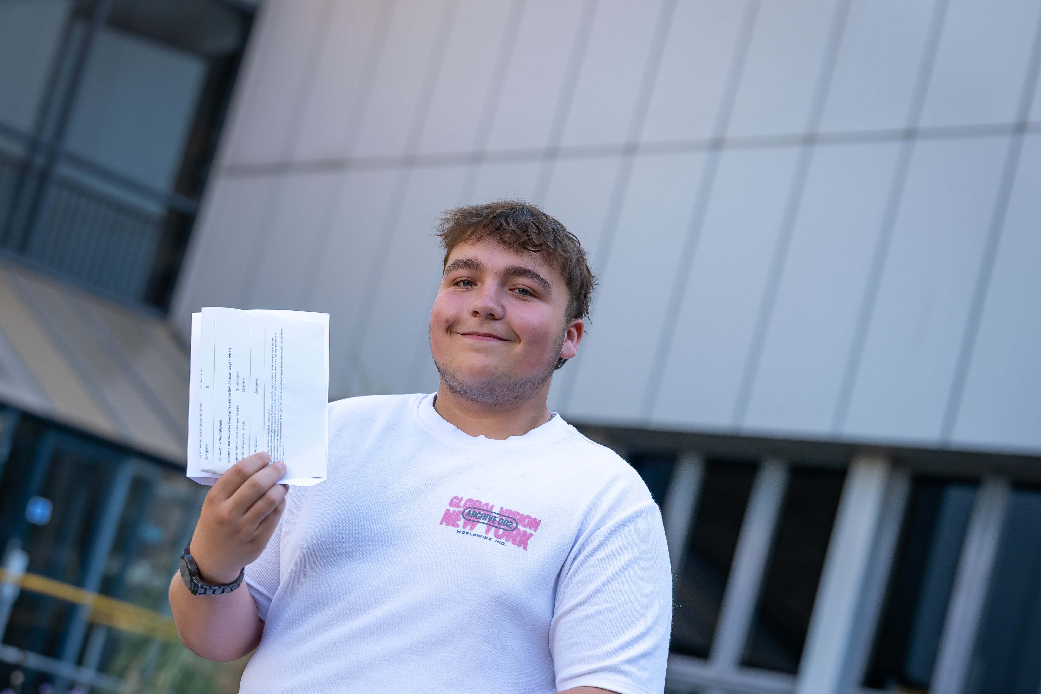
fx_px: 2487
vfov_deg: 15.9
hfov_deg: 23.6
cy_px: 416
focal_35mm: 86
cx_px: 466
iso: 400
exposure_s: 1/1000
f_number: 2.8
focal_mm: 70
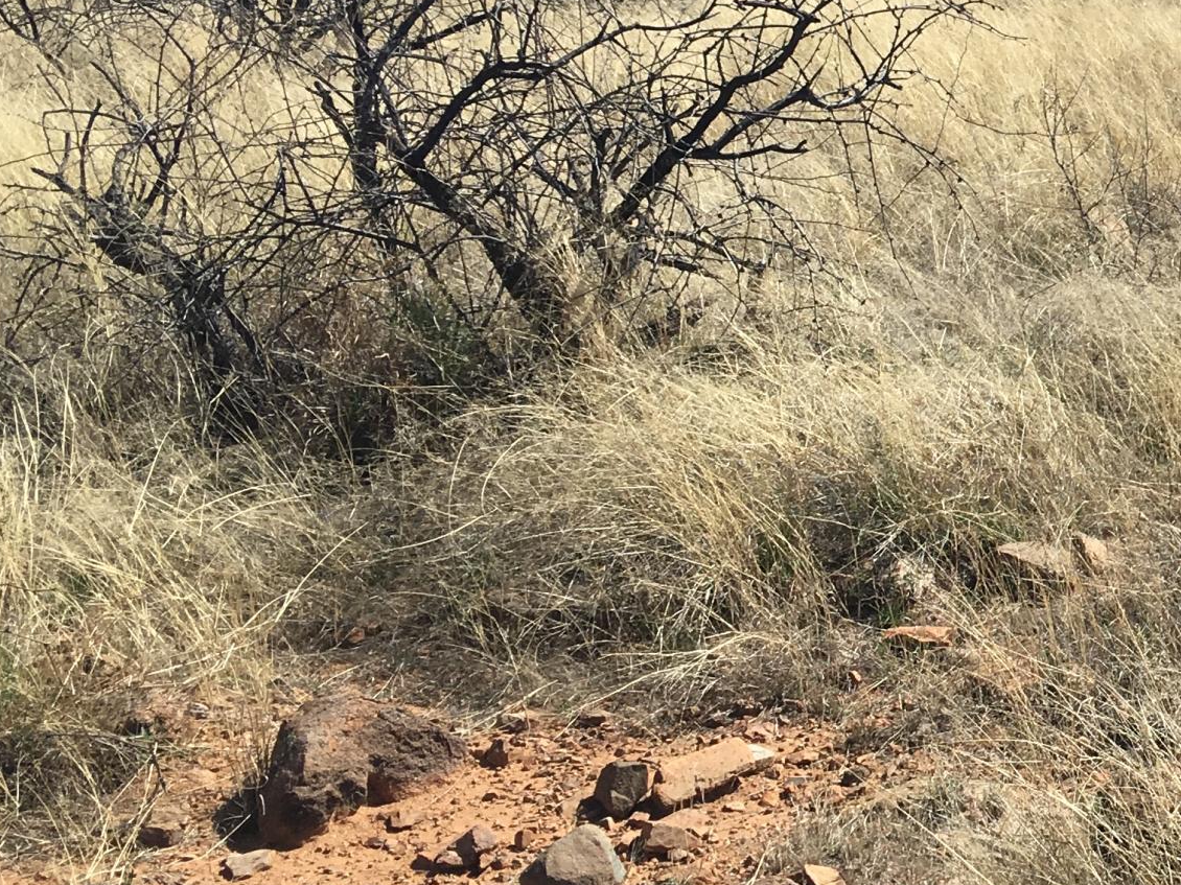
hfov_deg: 23.2
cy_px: 231
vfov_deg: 19.0
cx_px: 1429
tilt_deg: -5.6
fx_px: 2626
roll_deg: +0.5
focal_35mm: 77
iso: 25
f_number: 2.2
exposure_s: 1/1672
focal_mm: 4.15
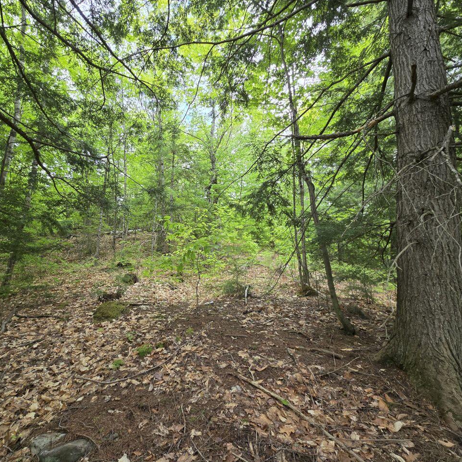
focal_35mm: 16
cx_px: 197
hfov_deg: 86.8
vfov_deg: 87.4
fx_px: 242
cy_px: 231
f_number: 2.2
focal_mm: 2.2
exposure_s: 1/192
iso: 50
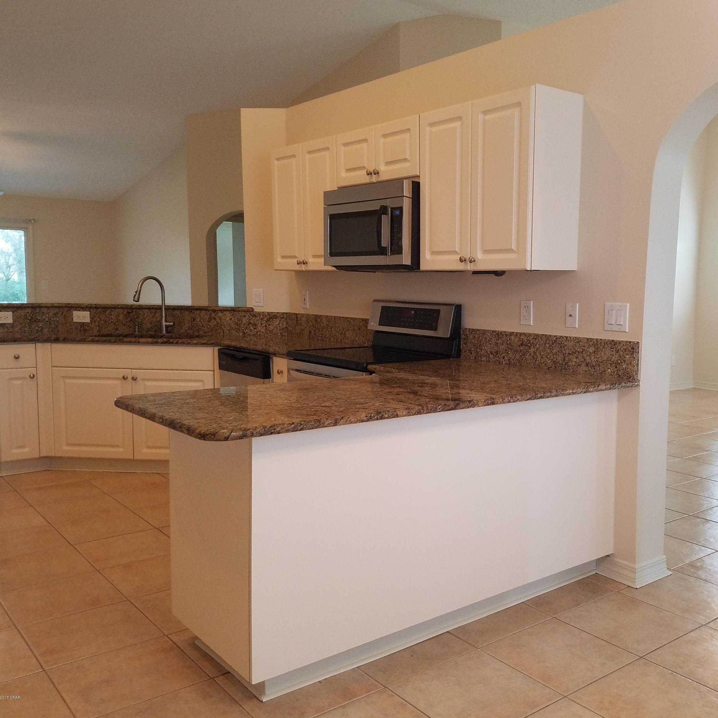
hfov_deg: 51.6
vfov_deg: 52.5
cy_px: 357
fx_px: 727
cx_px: 479
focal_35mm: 31
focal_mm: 4.2
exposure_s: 1/60
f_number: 1.7
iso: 160
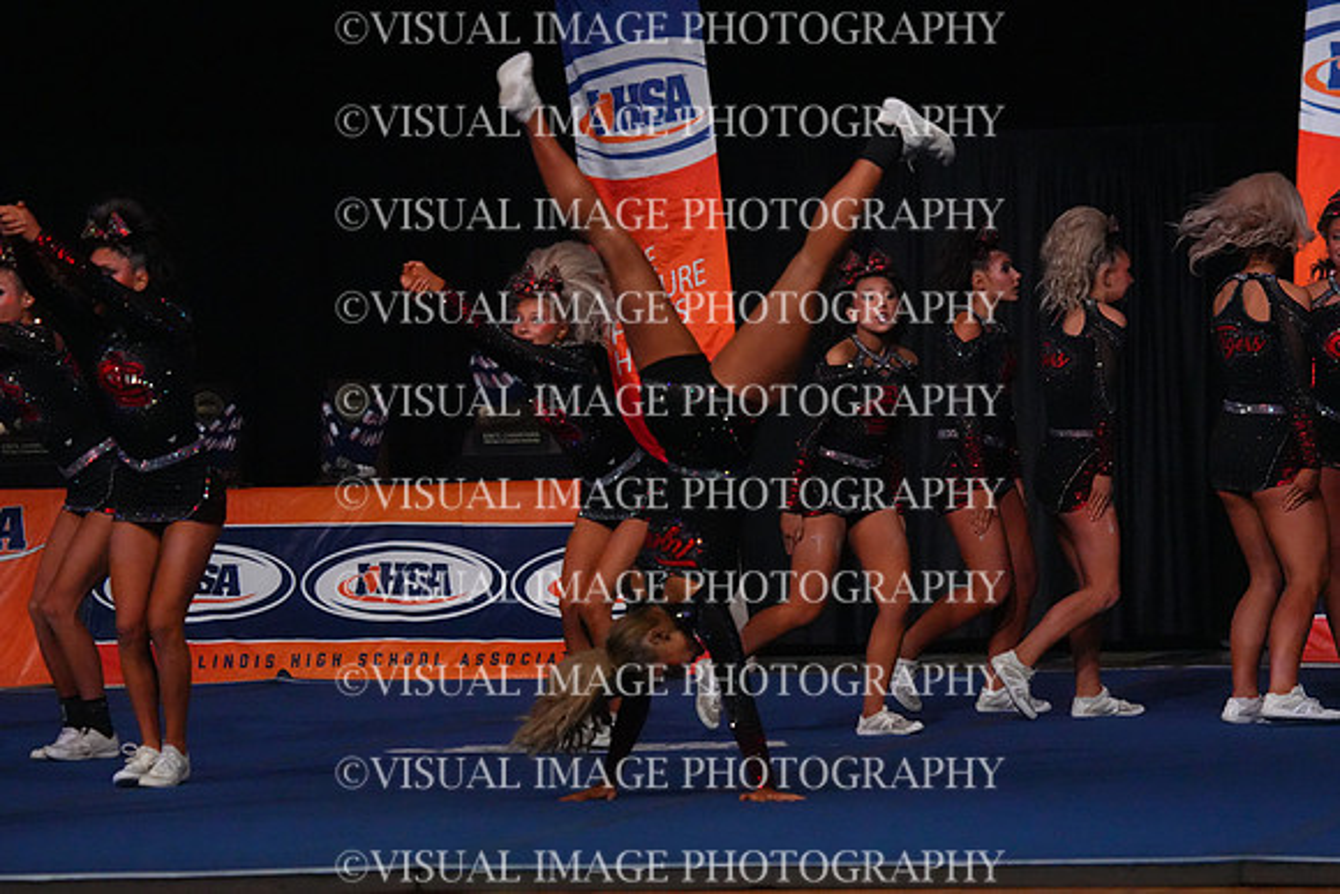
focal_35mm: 200
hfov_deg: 10.3
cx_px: 670
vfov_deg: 6.9
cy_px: 447
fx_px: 7446
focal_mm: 200
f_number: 5.6
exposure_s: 1/1250
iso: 16000
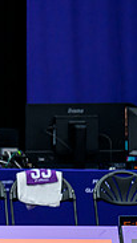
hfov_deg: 2.1
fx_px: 3641
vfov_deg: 3.8
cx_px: -185
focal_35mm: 564
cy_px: 119
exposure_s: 1/1600
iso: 3200
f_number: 3.2
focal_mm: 170
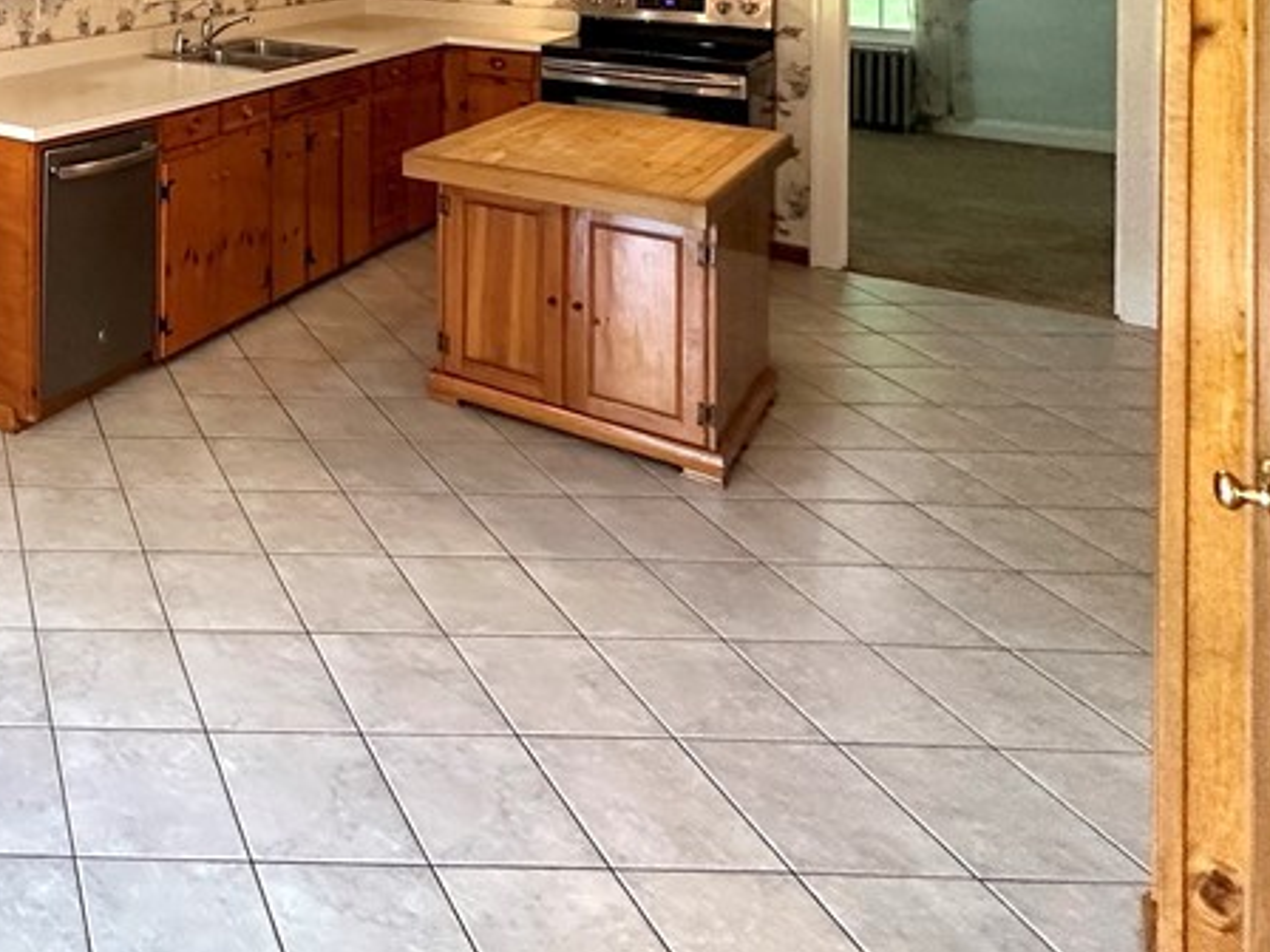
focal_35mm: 32
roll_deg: +0.0
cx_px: -133
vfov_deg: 36.7
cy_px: -113
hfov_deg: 43.6
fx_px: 1174
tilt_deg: +0.3
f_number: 2.2
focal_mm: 2.22
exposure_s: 1/120
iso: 250
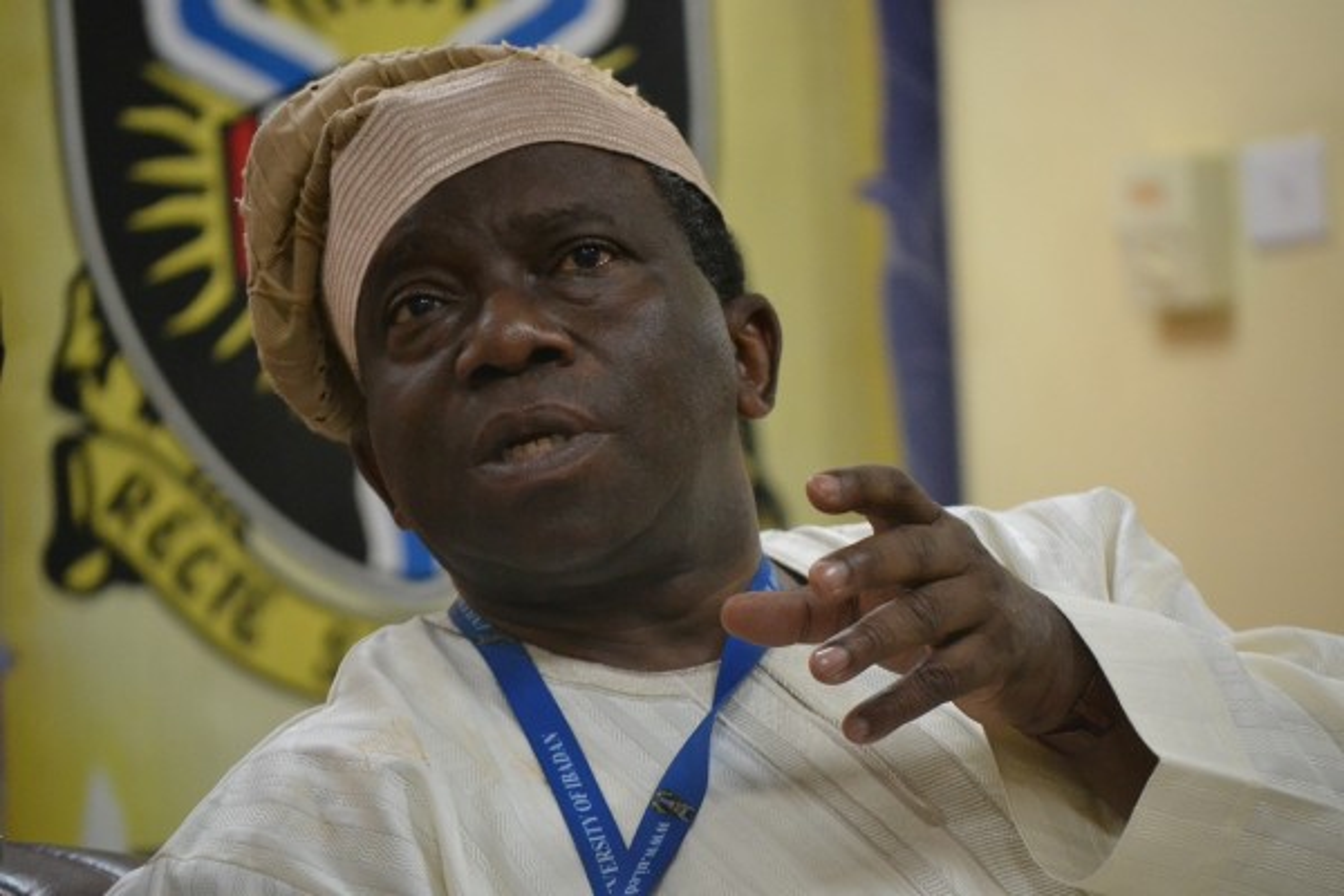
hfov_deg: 11.0
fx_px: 6999
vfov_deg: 7.3
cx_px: 672
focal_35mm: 188
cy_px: 448
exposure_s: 1/60
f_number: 4.8
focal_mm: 125
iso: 2500
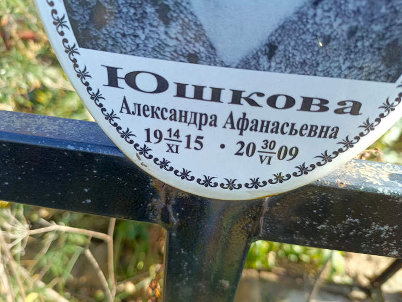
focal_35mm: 26
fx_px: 302
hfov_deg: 67.3
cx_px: 196
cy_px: 152
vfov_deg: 53.1
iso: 112
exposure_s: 1/193
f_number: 1.69
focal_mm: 4.76
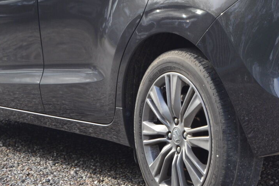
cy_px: 13
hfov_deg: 16.8
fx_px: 938
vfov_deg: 11.2
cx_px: 234
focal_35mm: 121
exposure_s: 1/160
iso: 100
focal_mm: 30
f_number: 6.3
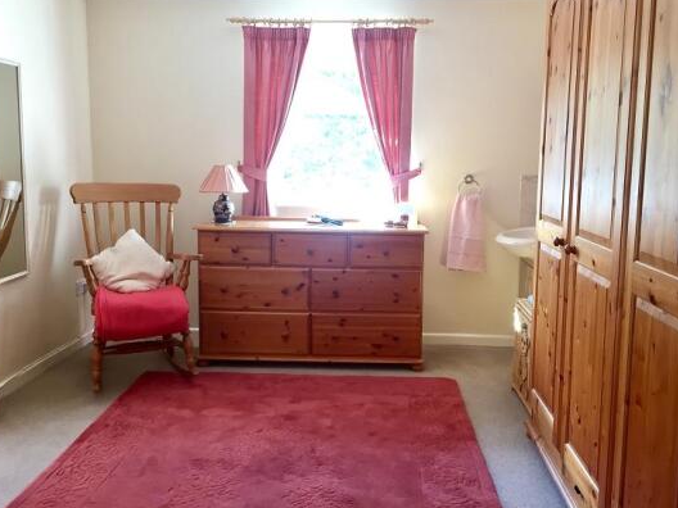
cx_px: 358
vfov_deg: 44.1
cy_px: 234
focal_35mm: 32
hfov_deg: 56.8
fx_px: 627
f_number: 2.2
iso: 80
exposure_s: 1/33
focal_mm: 4.15
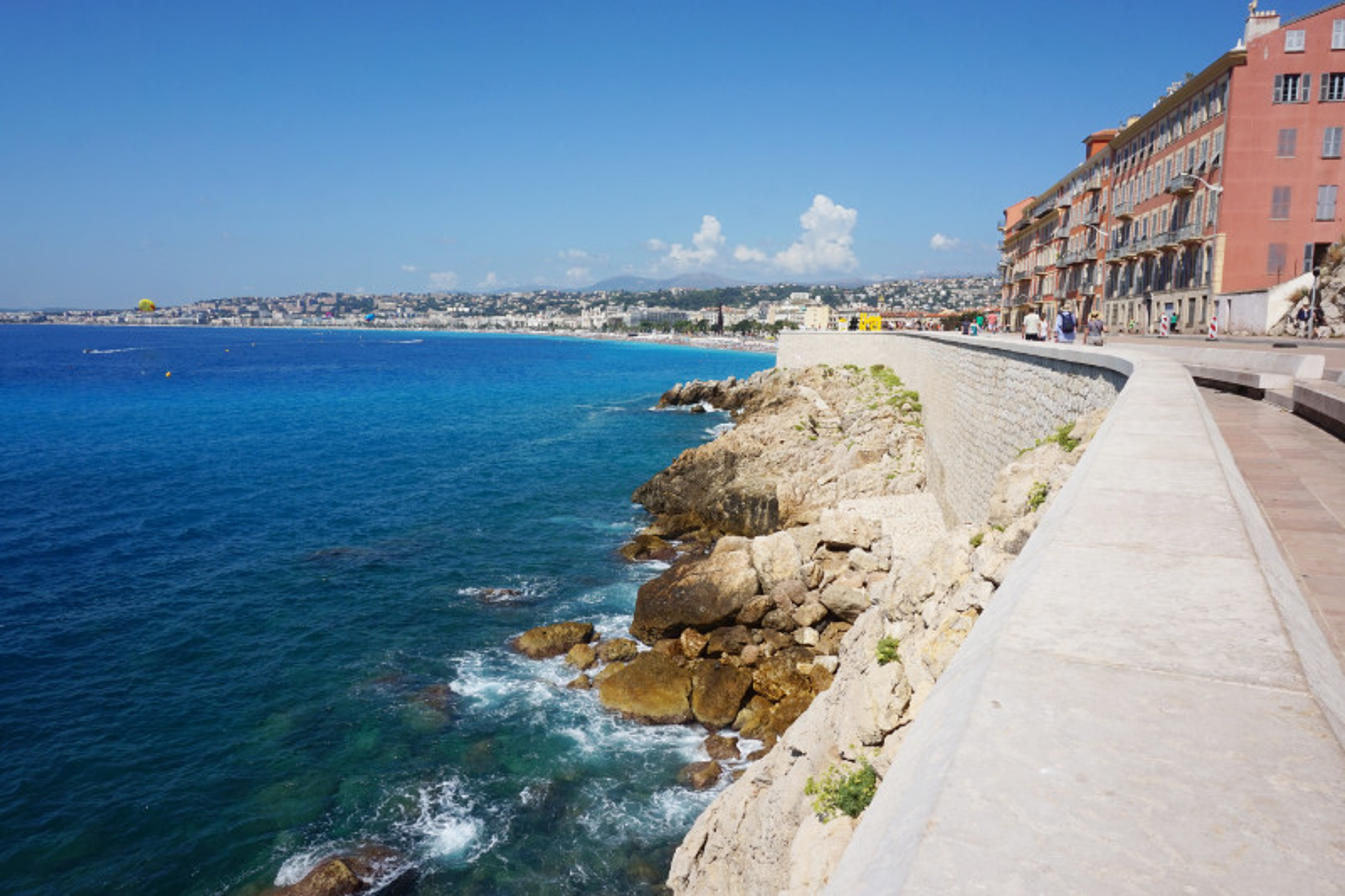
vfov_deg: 53.1
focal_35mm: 24
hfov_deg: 73.8
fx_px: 896
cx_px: 672
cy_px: 448
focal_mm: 16
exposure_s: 1/160
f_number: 14
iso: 100
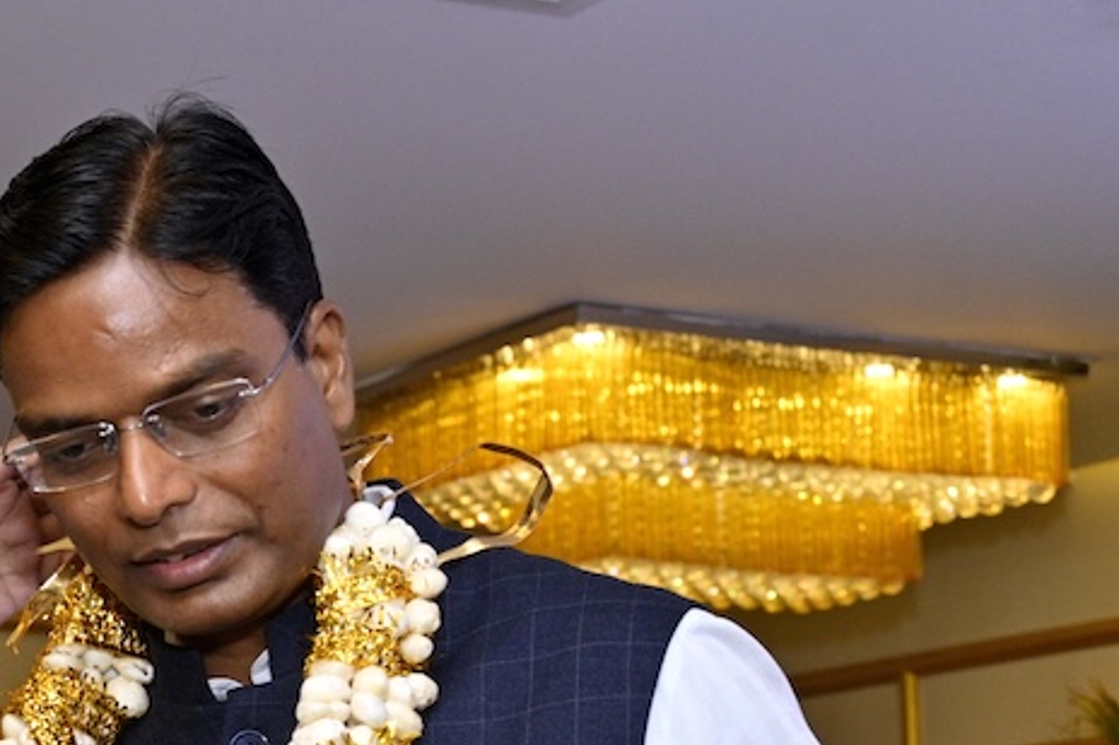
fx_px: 3293
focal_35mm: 106
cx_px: -263
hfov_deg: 18.2
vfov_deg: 12.8
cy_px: 718
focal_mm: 41
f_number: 5.6
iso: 640
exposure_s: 1/200
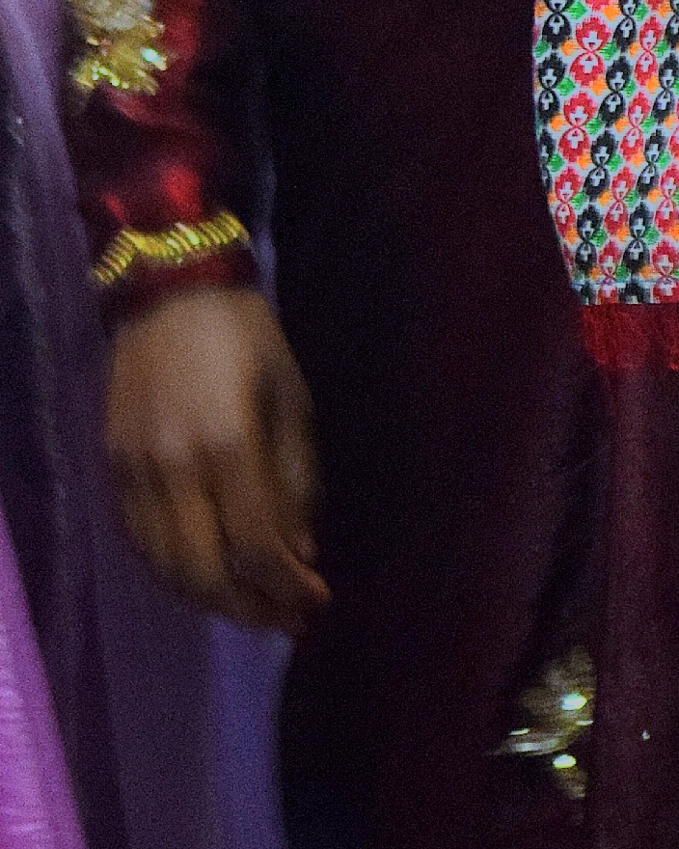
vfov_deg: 3.5
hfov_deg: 2.8
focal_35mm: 556
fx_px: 13967
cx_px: 59
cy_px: -676
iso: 800
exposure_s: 1/40
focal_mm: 80
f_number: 6.3
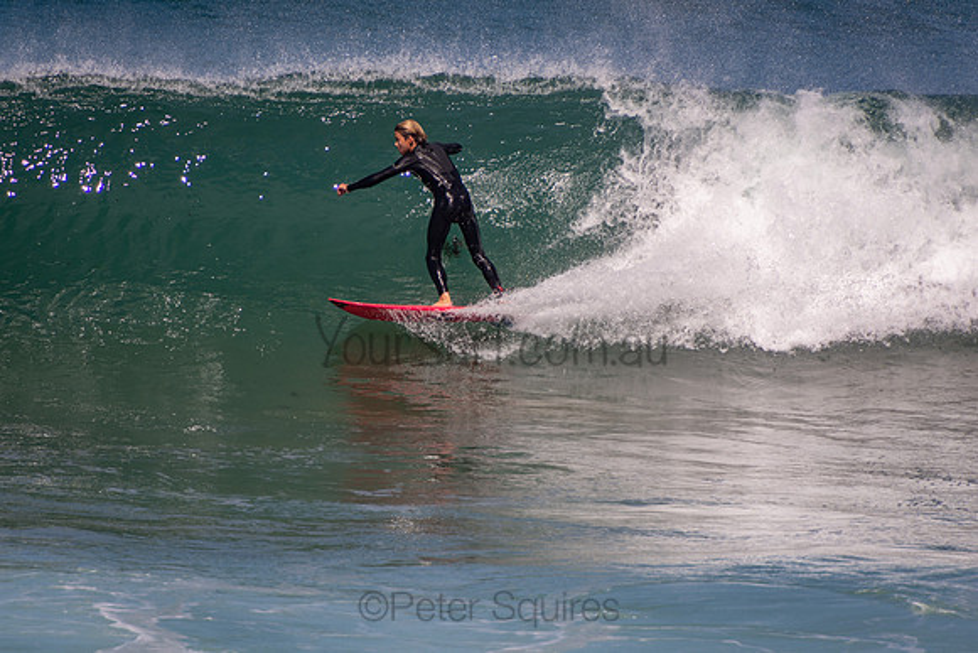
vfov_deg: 2.3
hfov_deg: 3.4
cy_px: 326
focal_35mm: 600
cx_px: 489
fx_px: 16303
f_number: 5.6
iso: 140
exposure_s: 1/1250
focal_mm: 400
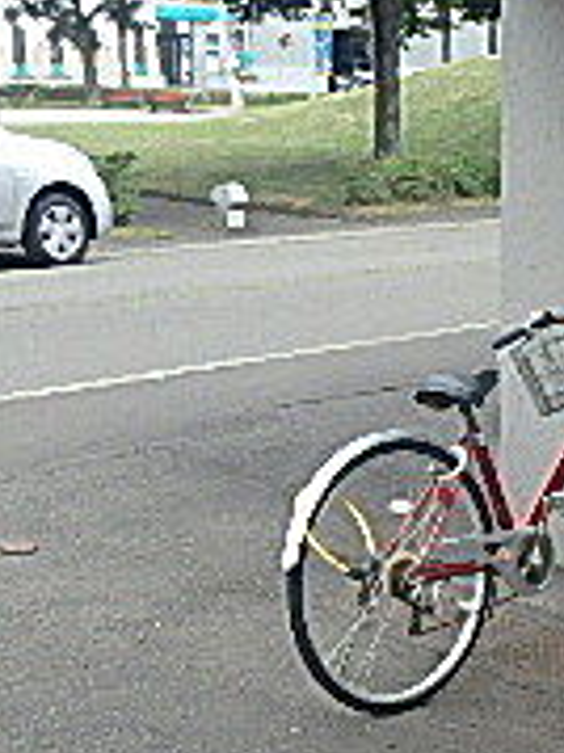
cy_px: 635
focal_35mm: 75
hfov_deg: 19.4
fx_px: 1631
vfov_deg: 25.4
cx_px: 467
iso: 125
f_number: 3.5
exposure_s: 1/250
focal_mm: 3.7
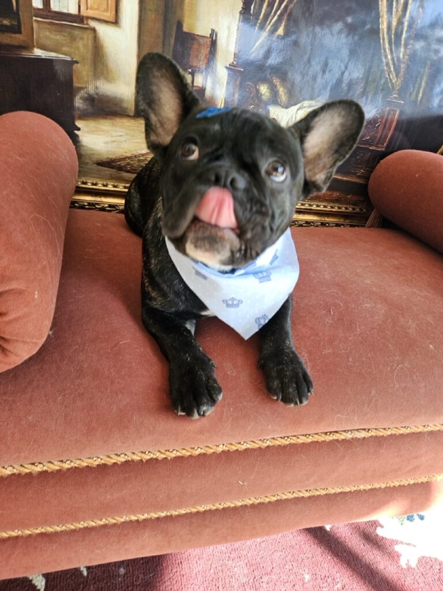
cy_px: 296
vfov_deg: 73.9
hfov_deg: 58.9
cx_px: 222
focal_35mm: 23
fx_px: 392
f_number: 1.8
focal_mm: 5.4
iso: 64
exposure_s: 1/180
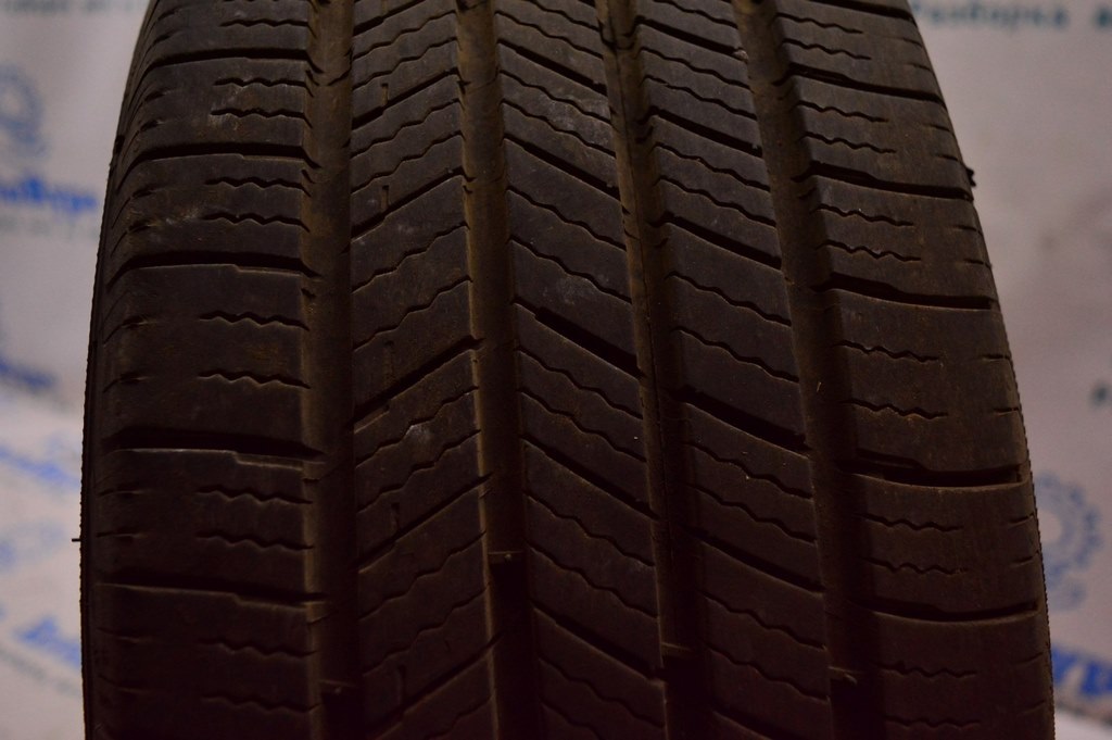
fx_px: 1018
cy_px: 370
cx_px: 556
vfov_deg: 39.9
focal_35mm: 33
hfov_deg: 57.3
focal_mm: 22
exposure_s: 1/400
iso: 1600
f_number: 4
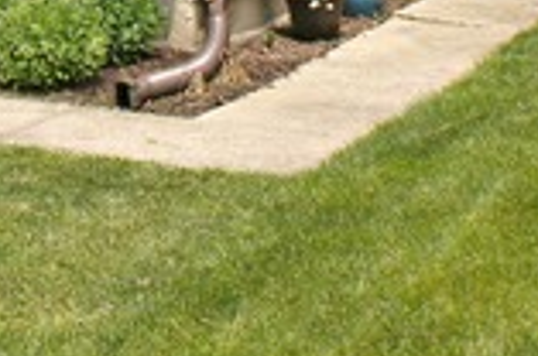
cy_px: -310
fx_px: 1641
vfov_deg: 11.4
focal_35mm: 110
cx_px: -230
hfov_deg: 17.1
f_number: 14
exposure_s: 1/100
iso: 100
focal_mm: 18
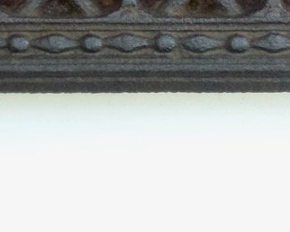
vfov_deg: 1.8
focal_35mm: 845
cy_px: -169
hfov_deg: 2.3
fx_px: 7246
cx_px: 504
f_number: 5.6
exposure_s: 1/40
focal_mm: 41.5
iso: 400
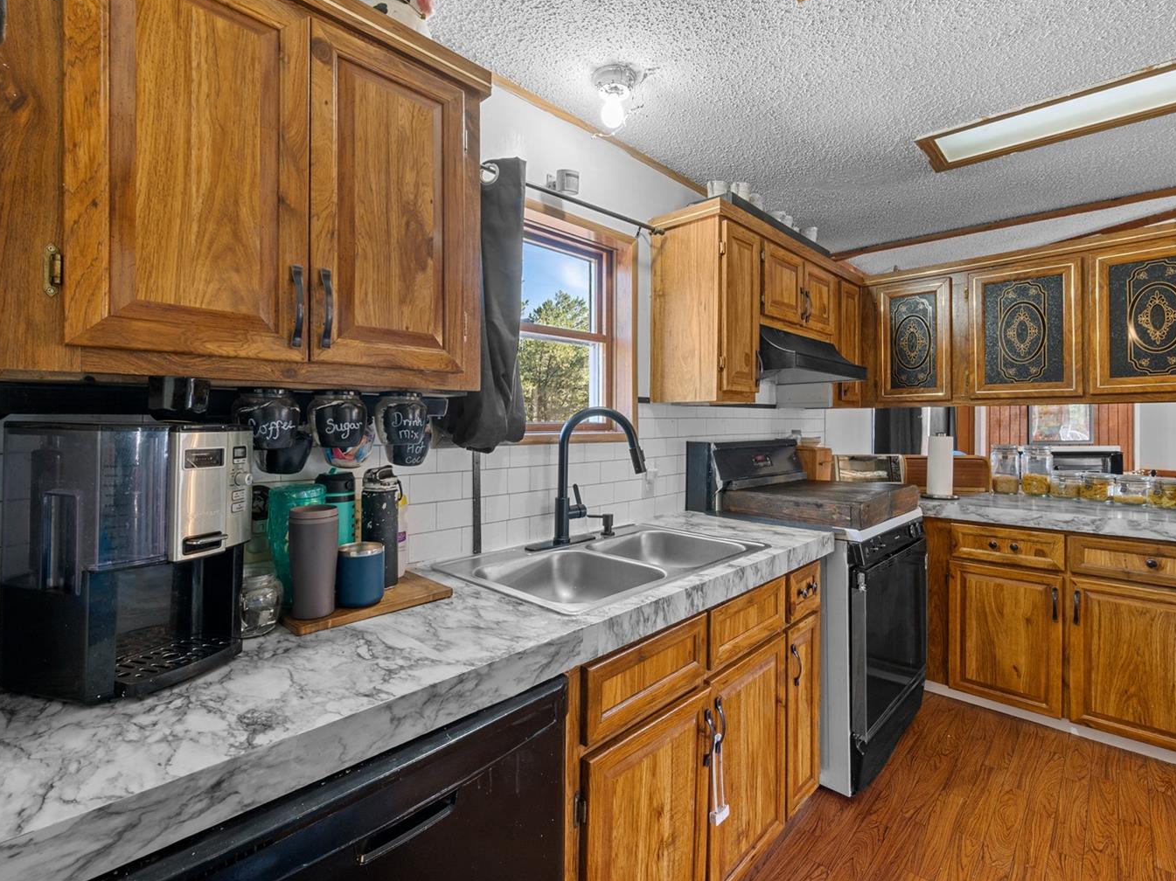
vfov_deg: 78.0
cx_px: 625
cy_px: 423
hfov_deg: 94.4
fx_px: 543
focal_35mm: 16
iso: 640
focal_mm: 14
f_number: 11
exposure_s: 1/1.67
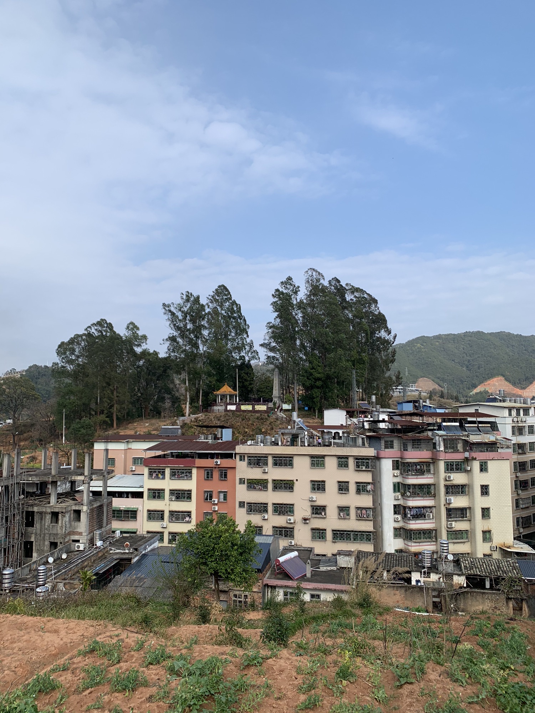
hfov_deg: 53.1
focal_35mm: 26
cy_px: 356
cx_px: 268
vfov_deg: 67.3
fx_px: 536
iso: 25
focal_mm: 4.25
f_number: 1.8
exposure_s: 1/2075
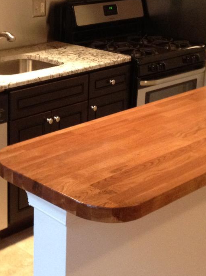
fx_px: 627
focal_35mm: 79
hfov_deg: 18.4
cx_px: 35
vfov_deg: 24.6
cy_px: 86
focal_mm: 4.28
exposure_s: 1/20
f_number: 2.4
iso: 250
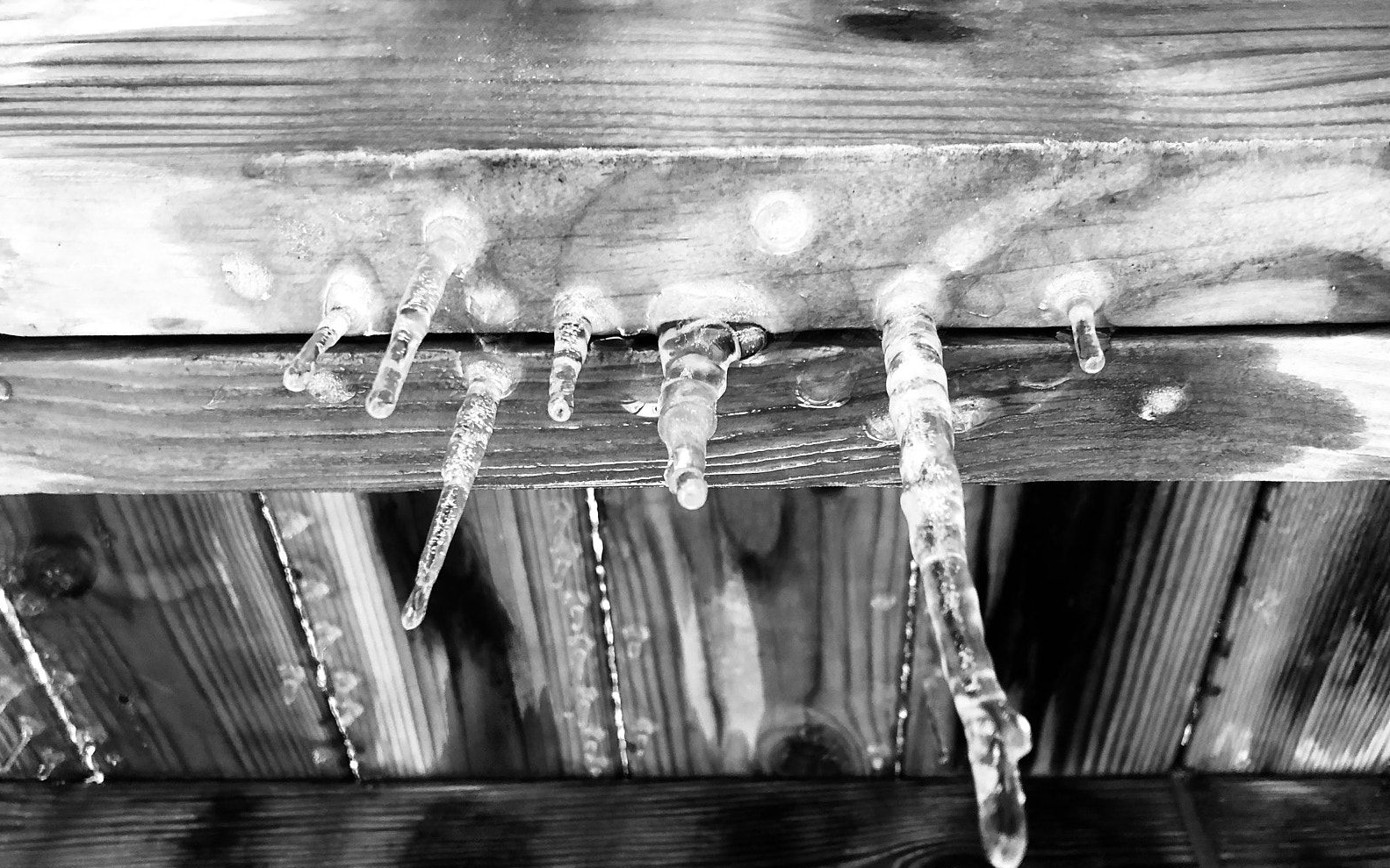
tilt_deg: +52.3
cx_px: 699
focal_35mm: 30
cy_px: 513
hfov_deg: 62.9
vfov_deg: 41.7
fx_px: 1136
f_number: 1.8
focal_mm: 4
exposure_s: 1/15
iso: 64
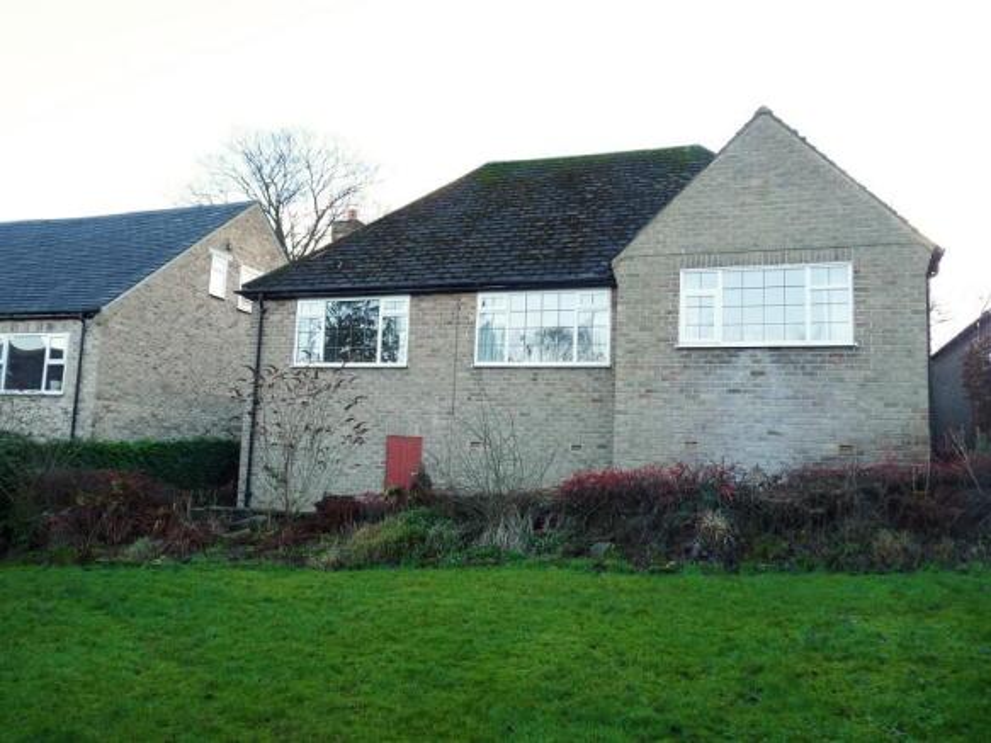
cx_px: 496
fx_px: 773
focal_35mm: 27
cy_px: 372
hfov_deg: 65.3
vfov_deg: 51.3
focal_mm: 4.8
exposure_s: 1/60
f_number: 2.8
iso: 100
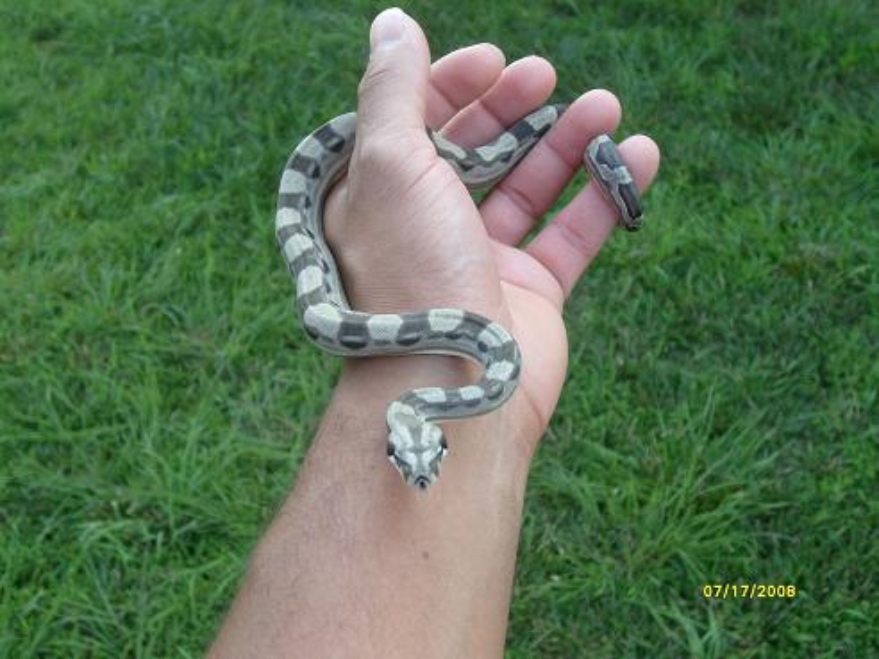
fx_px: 1092
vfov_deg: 33.6
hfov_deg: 43.9
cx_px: 440
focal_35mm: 43
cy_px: 330
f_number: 3
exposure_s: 1/125
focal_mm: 7.2
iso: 80
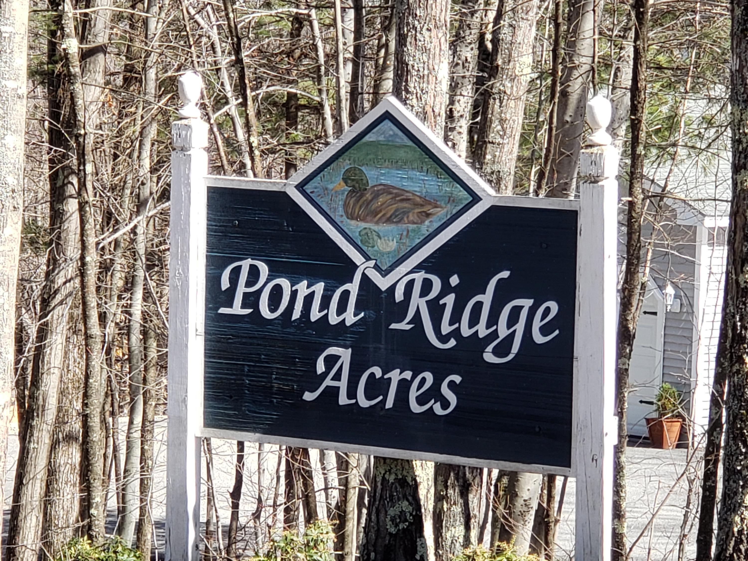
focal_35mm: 52
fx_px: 1124
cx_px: 374
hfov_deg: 36.8
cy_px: 280
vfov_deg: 28.0
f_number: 2.4
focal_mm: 6
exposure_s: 1/240
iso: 32
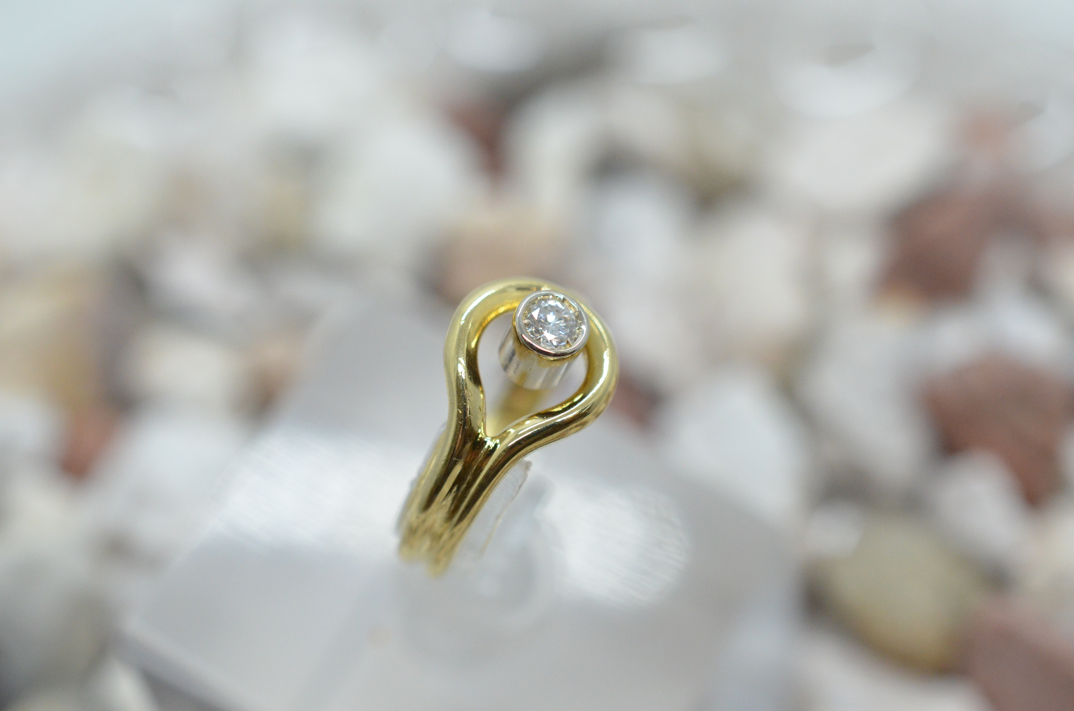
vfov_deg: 22.5
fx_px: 1786
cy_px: 356
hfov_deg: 33.5
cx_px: 537
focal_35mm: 60
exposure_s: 1/1000
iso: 2500
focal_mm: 40
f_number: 6.3
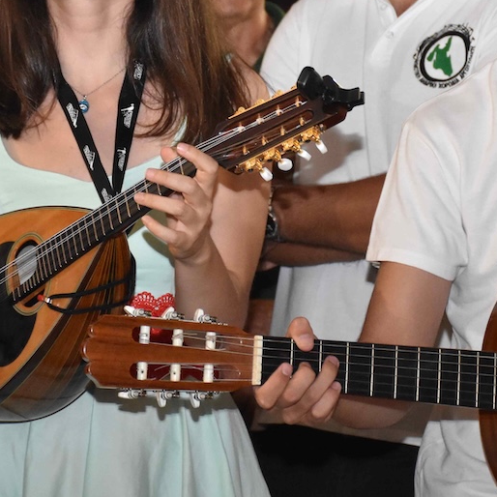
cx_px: 262
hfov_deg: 7.4
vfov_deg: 7.3
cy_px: 121
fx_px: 3867
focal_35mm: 238
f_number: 5
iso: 3200
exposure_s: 1/160
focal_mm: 75
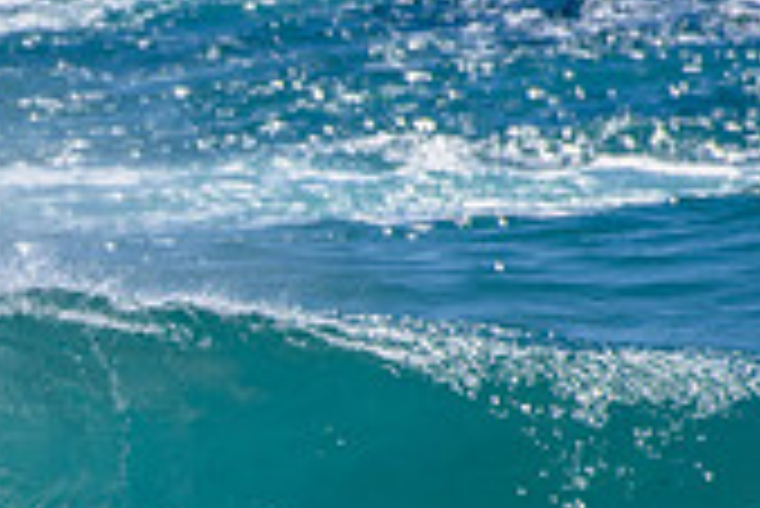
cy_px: 491
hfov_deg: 1.0
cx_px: -69
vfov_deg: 0.7
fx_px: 44455
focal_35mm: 2104
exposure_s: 1/2000
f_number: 5.6
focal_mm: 500
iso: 72
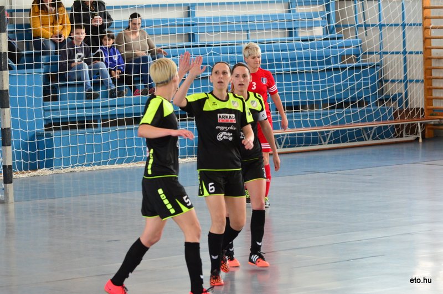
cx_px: 222
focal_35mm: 183
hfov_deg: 11.3
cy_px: 147
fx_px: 2247
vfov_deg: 7.5
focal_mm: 122
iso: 2500
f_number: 4.8
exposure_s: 1/400
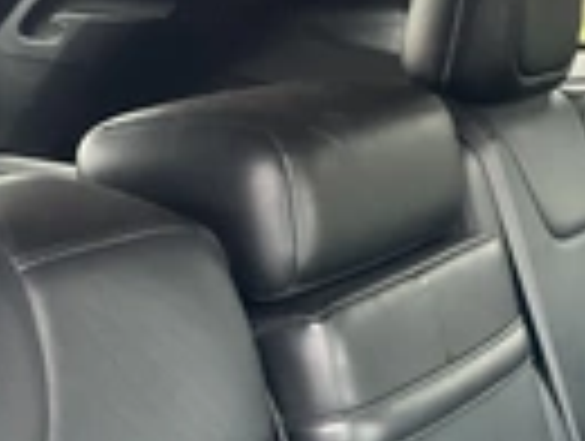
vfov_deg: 16.6
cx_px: 338
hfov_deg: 22.0
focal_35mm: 89
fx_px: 1507
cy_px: 230
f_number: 1.8
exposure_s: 1/47
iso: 320
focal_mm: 3
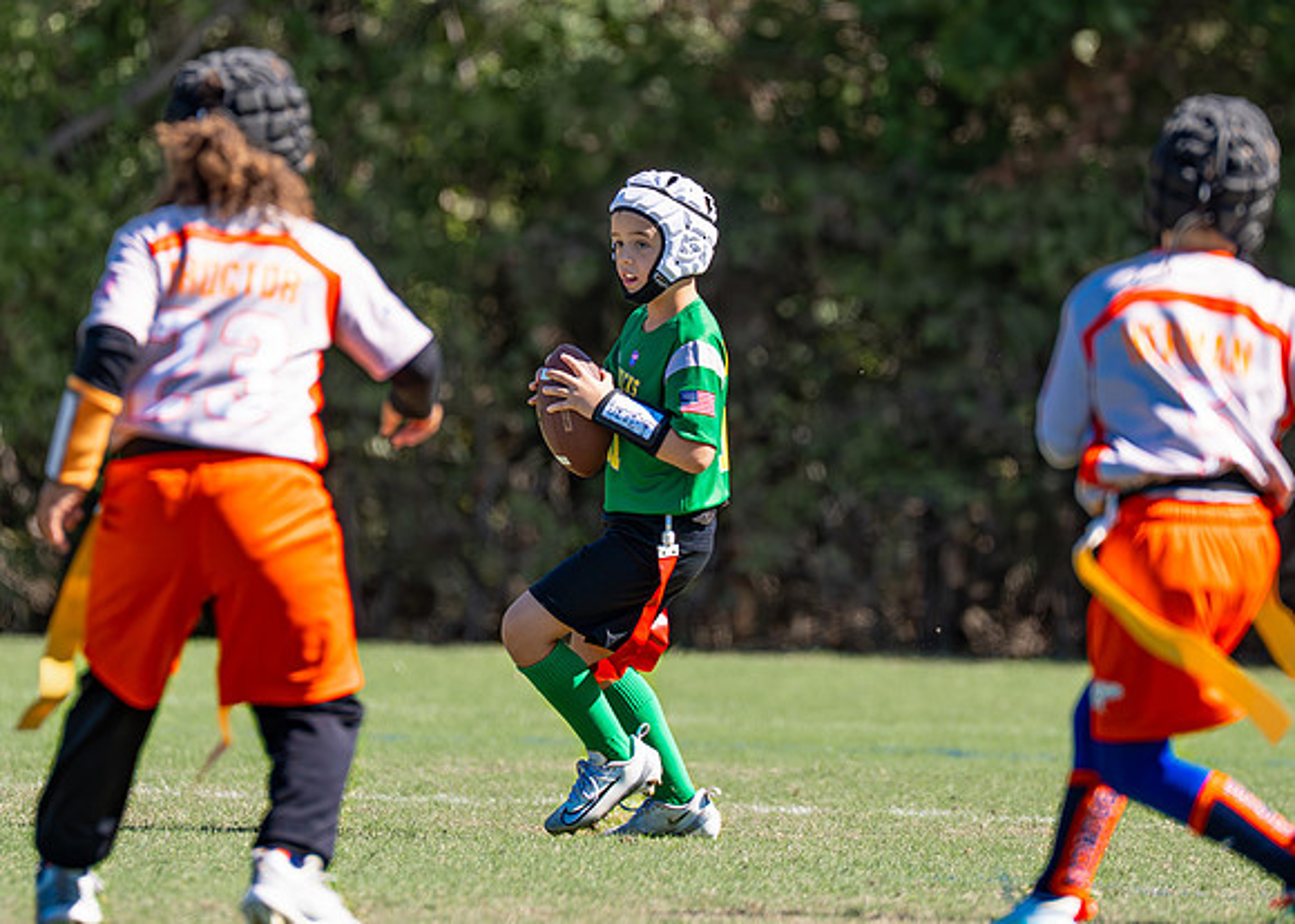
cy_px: 301
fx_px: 17258
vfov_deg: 3.1
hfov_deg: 4.3
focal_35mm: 469
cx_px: 689
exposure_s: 1/2500
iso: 200
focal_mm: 200
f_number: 2.8
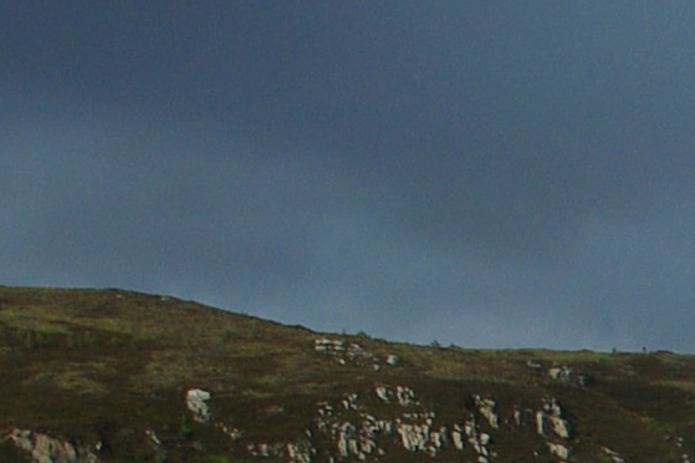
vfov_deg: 4.4
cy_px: 1331
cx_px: 1481
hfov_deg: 6.6
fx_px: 5846
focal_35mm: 303
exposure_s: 1/250
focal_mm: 30
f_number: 8
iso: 100
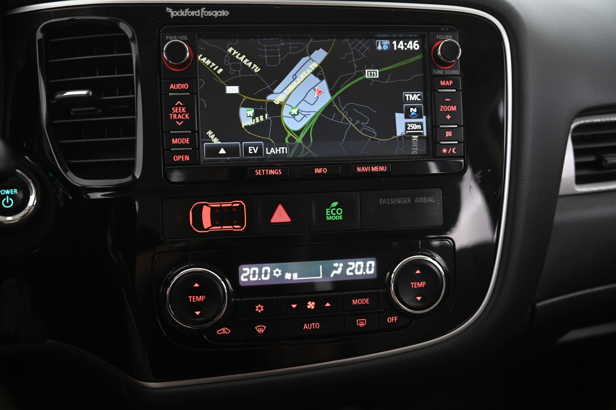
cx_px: 308
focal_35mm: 35
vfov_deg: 37.8
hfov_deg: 54.5
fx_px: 598
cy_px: 205
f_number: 4
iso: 2000
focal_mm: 35
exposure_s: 1/20
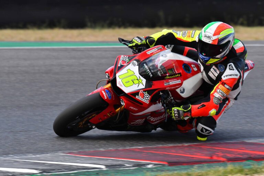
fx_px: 3630
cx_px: 132
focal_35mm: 495
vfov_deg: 2.8
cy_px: 88
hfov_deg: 4.2
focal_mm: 330
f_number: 7.1
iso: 800
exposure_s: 1/1000
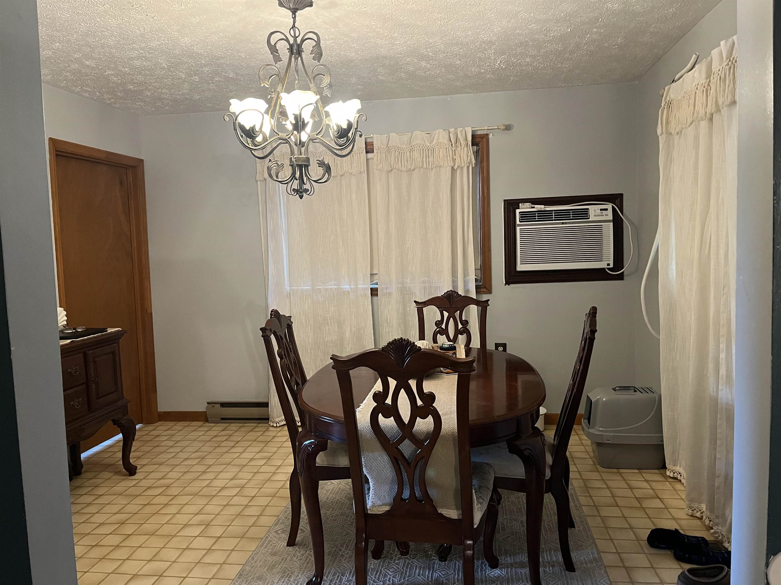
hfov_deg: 67.3
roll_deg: +2.9
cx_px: 390
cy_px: 292
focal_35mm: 26
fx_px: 587
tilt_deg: -5.2
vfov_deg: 53.1
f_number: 1.6
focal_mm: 5.1
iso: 500
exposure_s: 1/40
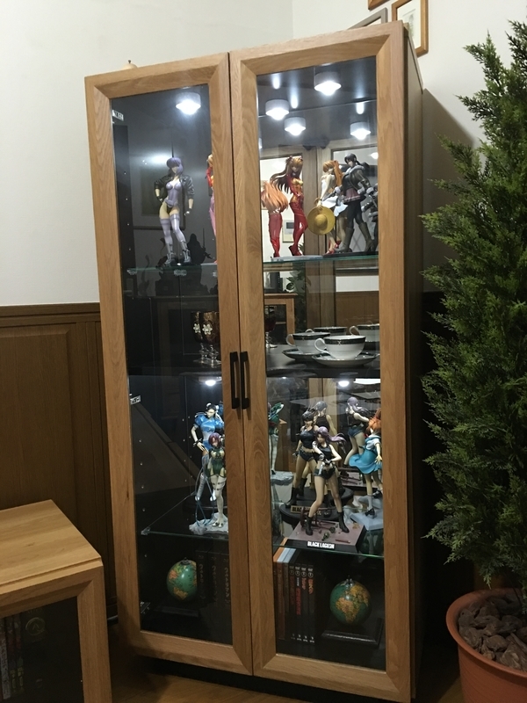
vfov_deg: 61.7
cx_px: 264
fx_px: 589
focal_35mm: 29
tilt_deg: -5.0
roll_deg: +1.2
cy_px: 352
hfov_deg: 48.2
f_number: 2.2
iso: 64
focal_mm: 4.15
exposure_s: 1/4
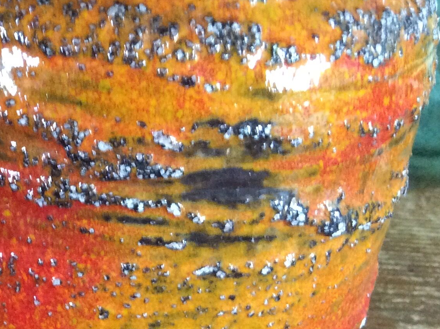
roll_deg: -3.9
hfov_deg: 25.8
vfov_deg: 20.1
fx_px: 927
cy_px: 203
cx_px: 40
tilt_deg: -32.7
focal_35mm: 73
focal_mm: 3.3
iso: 320
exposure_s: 1/17
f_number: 2.4
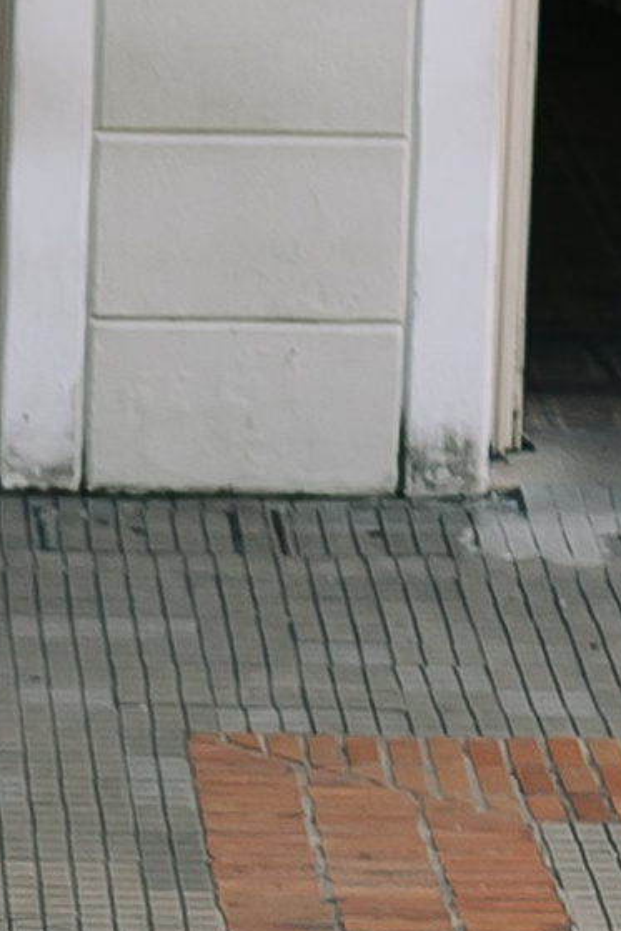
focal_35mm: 309
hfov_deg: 4.4
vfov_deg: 6.6
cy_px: 968
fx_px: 7990
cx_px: 53
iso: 100
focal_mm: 30
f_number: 2.8
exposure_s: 1/200
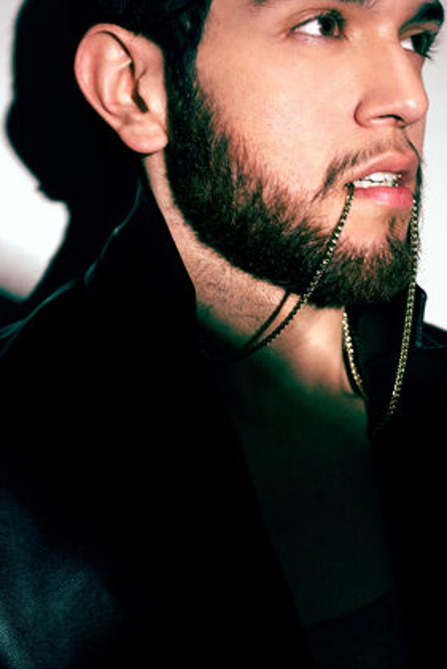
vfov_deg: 27.0
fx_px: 1396
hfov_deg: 18.2
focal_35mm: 75
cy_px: 296
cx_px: 280
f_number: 6.3
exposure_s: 1/100
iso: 400
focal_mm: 50
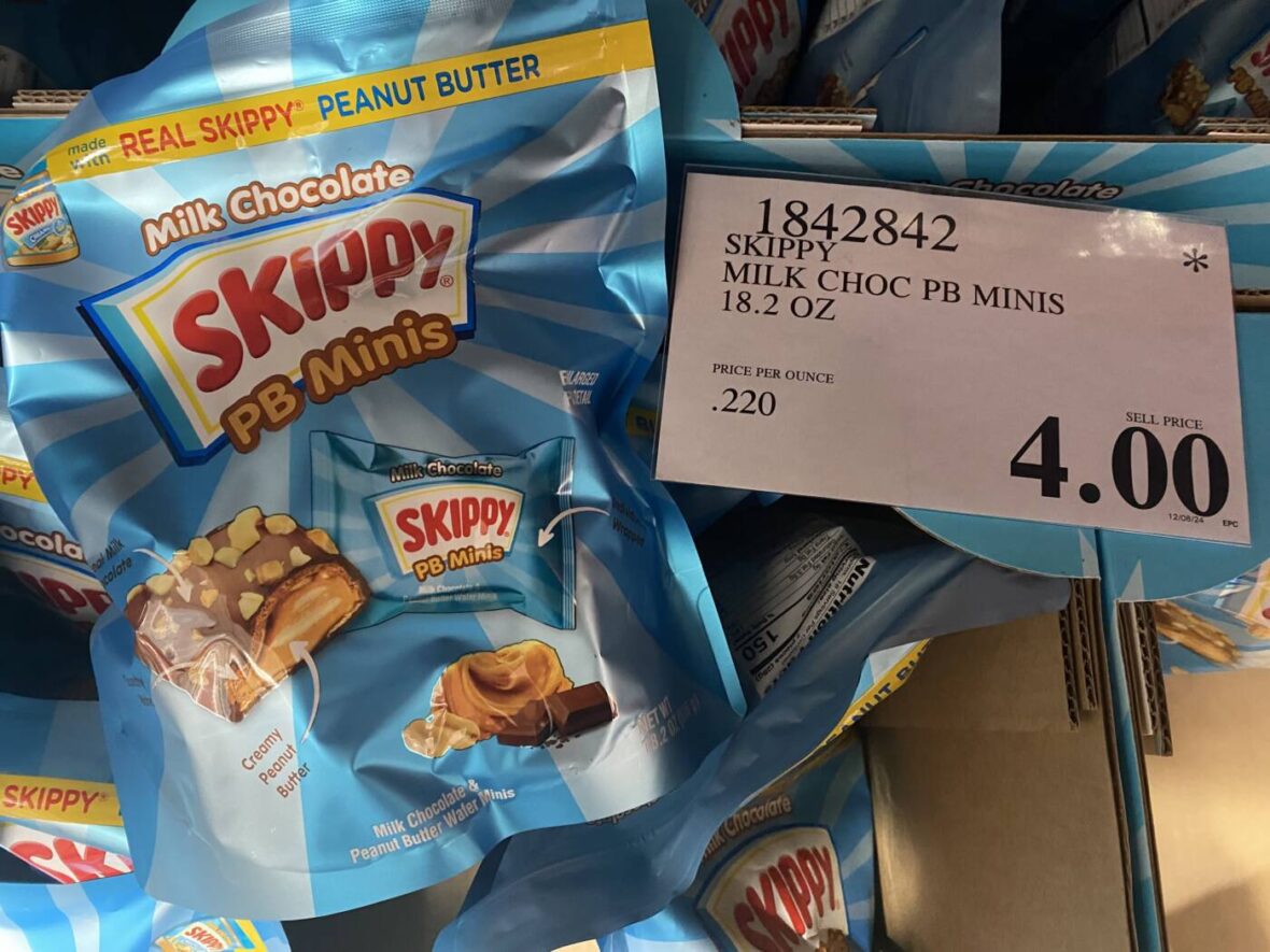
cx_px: 635
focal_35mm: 26
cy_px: 476
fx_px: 954
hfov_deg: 67.3
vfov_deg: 53.1
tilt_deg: -75.6
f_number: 1.8
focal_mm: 4.25
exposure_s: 1/30
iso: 640
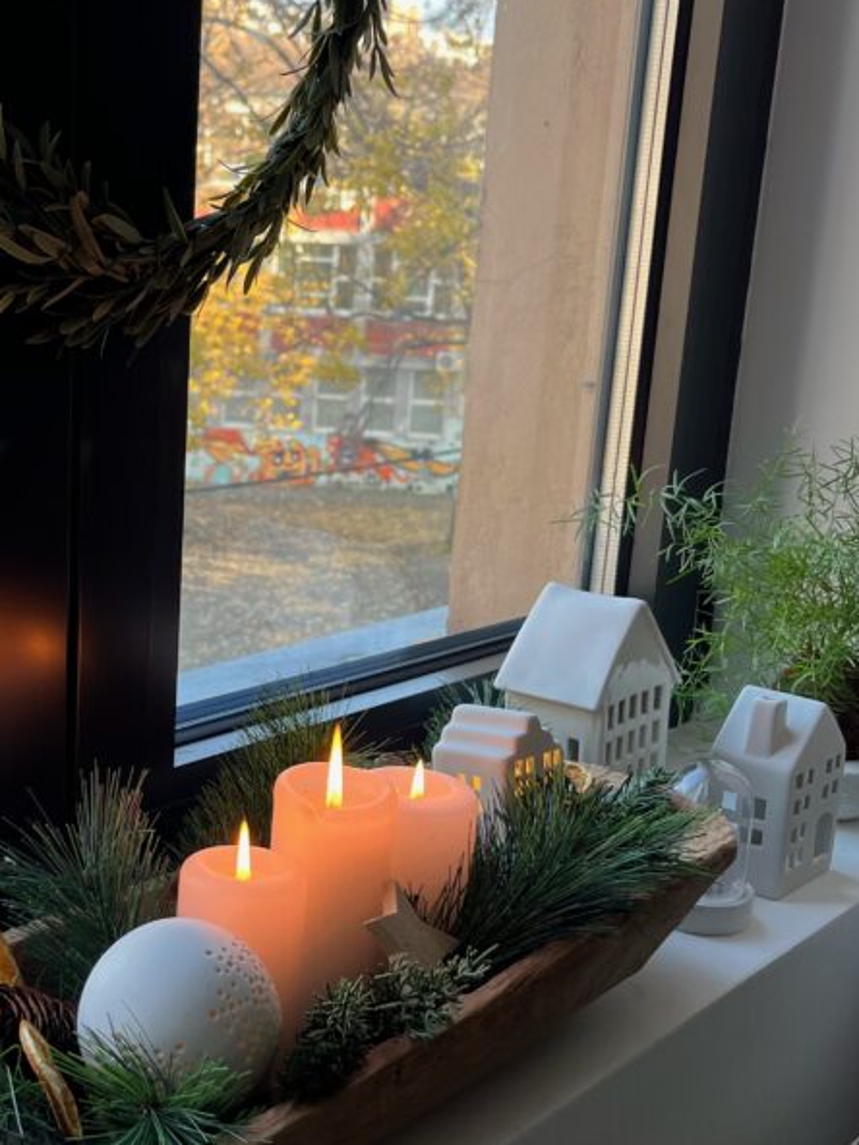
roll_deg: -1.7
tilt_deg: -14.9
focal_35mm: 45
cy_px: 607
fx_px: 1489
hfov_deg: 31.6
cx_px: 217
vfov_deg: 42.1
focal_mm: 5.1
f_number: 1.6
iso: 64
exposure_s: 1/122
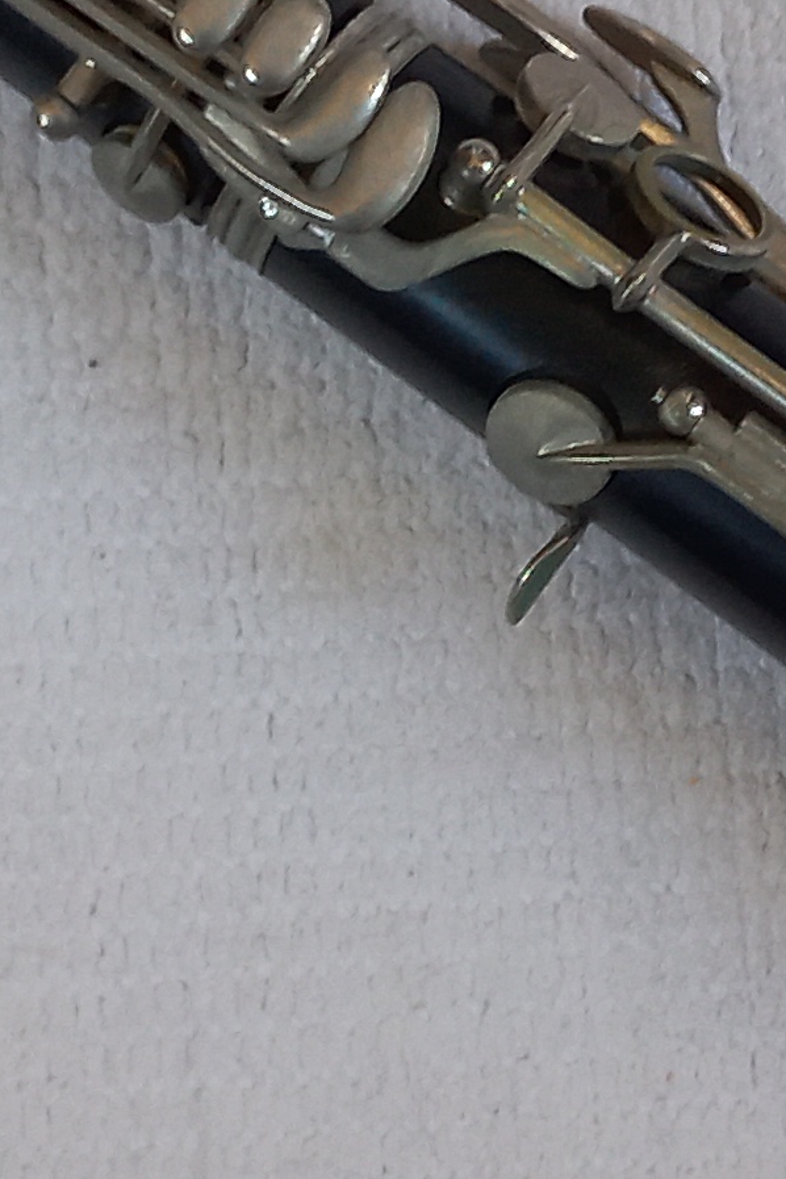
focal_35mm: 134
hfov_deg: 10.2
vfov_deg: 15.3
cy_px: 333
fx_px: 4388
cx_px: 674
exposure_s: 1/50
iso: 200
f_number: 1.8
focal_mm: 4.6
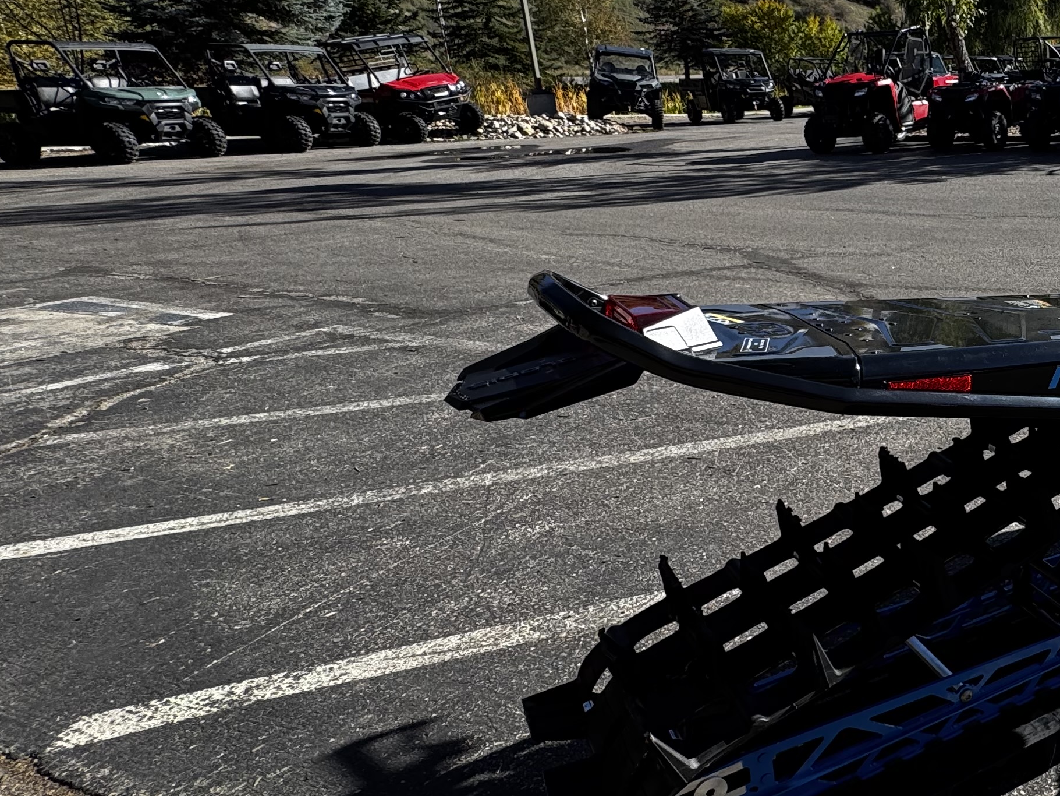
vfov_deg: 45.3
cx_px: 1122
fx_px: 949
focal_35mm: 31
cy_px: 347
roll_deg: +0.7
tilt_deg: -16.7
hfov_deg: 46.0
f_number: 2.2
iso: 40
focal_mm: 2.22
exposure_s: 1/569
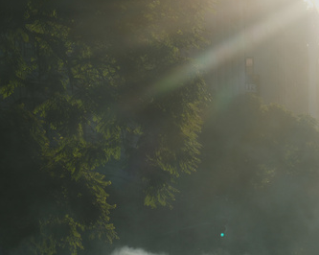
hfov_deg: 9.4
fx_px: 1906
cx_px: 451
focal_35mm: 202
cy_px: 314
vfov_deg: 7.6
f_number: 8
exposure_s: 1/320
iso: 80
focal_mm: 70
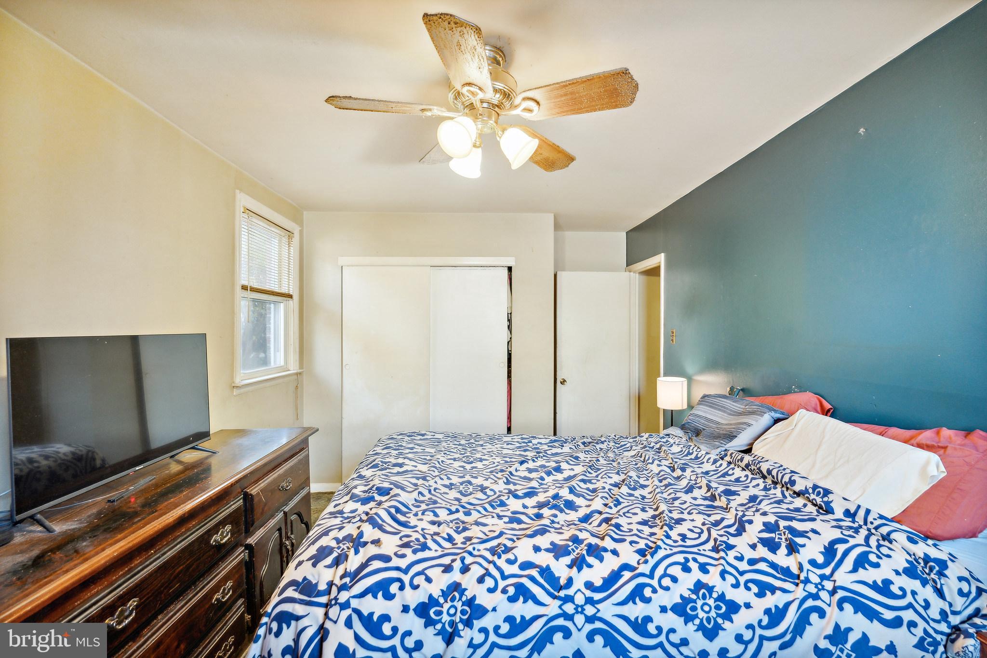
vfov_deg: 72.0
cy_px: 329
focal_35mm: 16
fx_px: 452
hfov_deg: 95.0
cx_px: 494
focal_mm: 16.5
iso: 1000
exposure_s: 1/40
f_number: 4
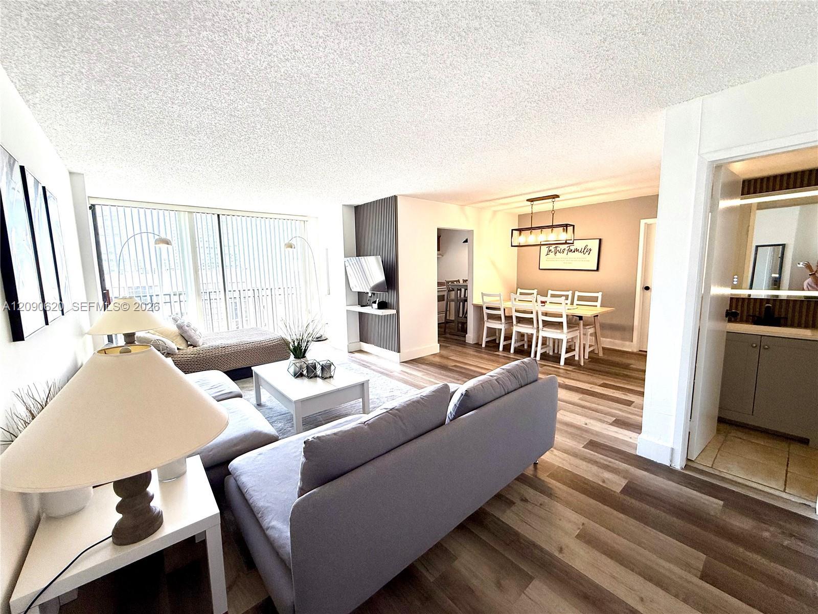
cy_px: 307
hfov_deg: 102.1
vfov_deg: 85.7
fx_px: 331
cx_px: 409
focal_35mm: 14
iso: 64
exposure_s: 1/99
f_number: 2.2
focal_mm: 2.22
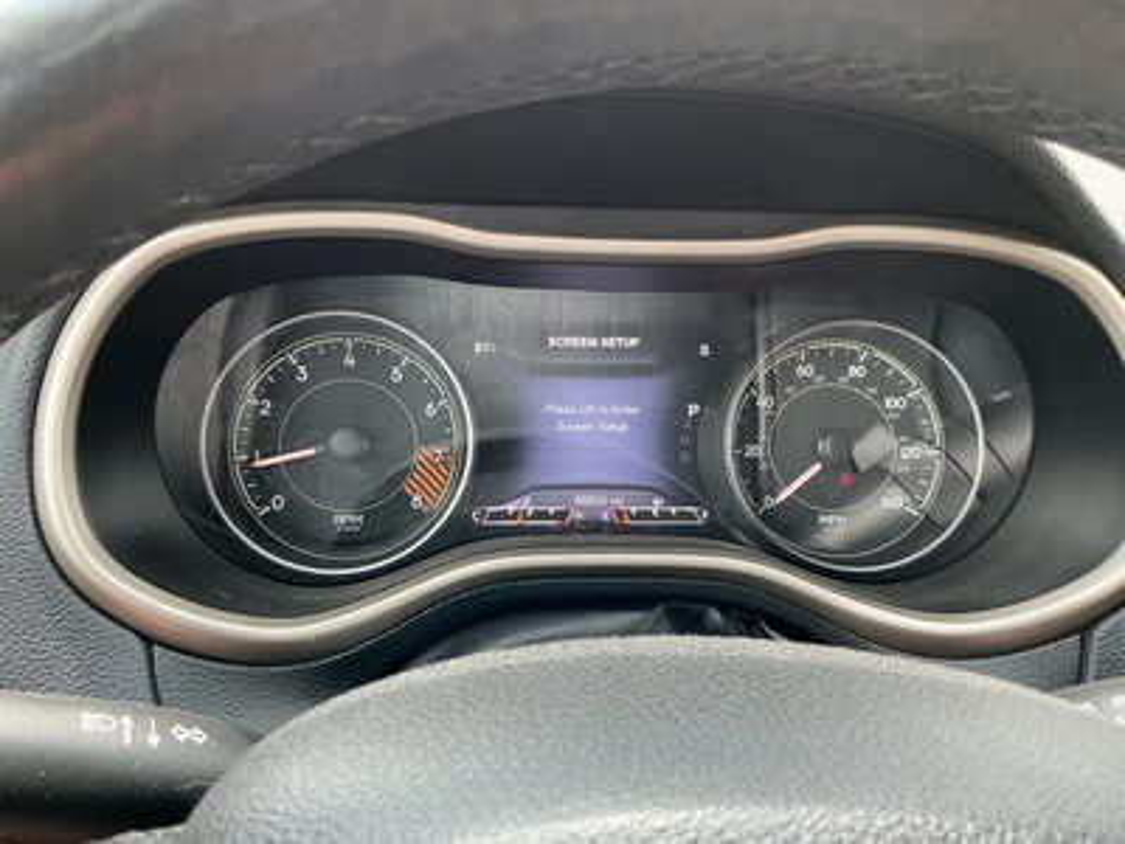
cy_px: 422
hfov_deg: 63.4
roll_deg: -1.3
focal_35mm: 28
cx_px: 562
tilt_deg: -21.8
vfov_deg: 49.7
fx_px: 910
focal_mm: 3
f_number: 1.8
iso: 50
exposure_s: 1/122
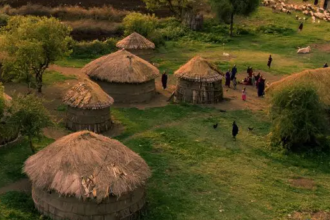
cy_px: 34
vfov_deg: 22.9
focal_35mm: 58
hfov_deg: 32.6
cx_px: 27
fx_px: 532
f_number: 2.8
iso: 100
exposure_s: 1/240
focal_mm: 4.5
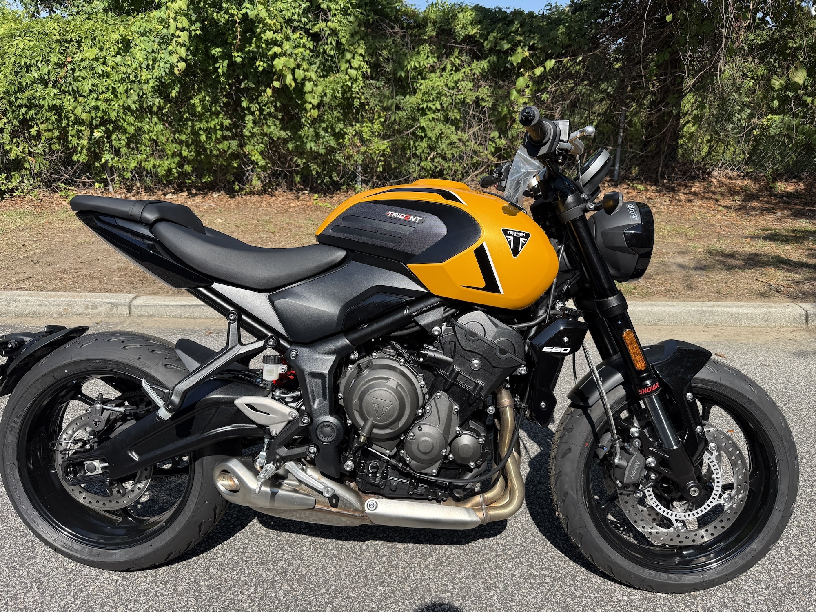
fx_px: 566
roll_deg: +0.5
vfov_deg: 56.8
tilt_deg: -17.5
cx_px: 408
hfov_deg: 71.6
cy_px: 306
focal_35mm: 24
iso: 100
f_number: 1.78
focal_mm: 6.76
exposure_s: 1/3021
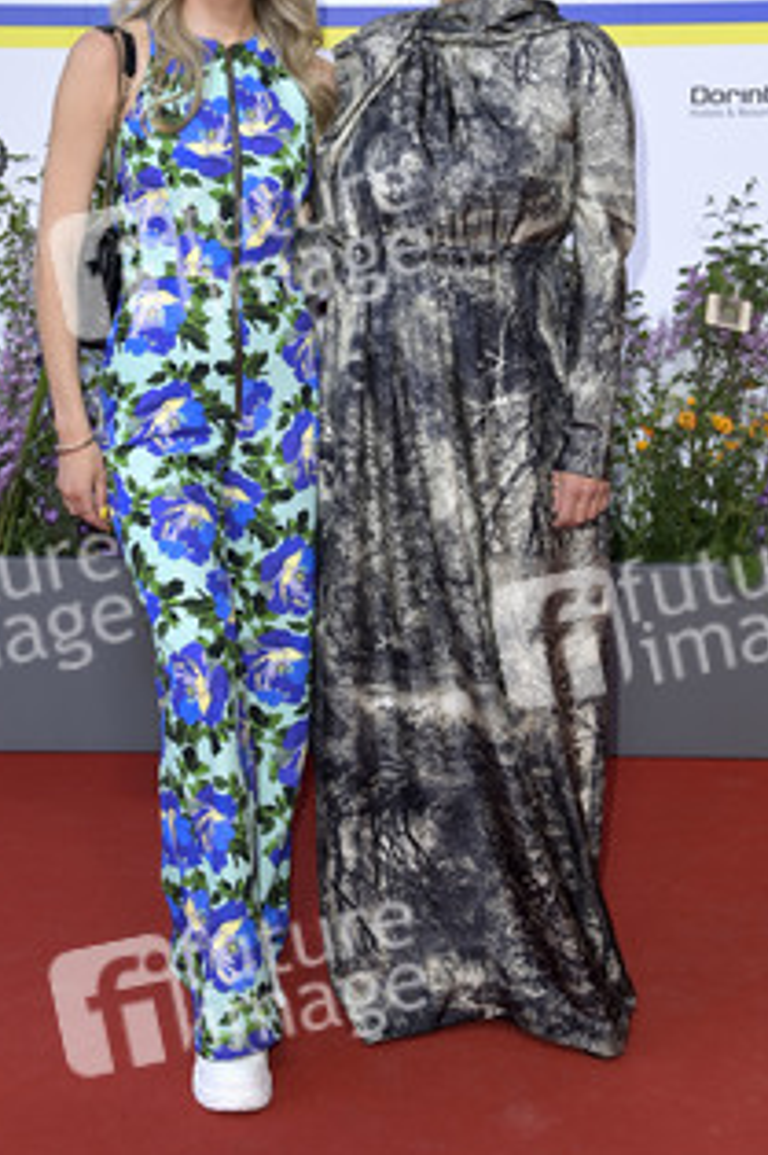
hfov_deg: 19.4
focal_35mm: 70
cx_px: 345
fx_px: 2242
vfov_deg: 28.8
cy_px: 438
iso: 640
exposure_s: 1/200
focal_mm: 55
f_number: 6.3
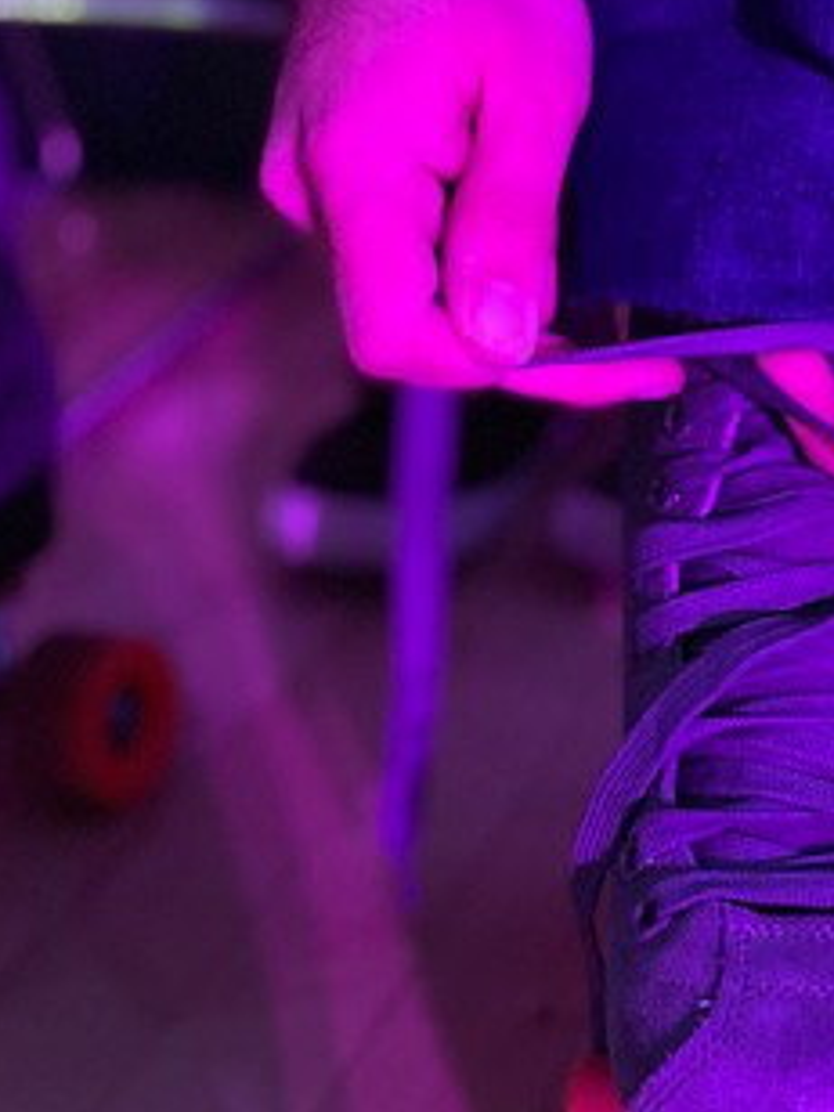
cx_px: 838
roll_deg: -1.8
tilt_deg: -30.0
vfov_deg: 35.2
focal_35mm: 54
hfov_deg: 25.7
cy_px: 740
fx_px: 1735
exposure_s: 1/26
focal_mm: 4.25
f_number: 1.8
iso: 1000
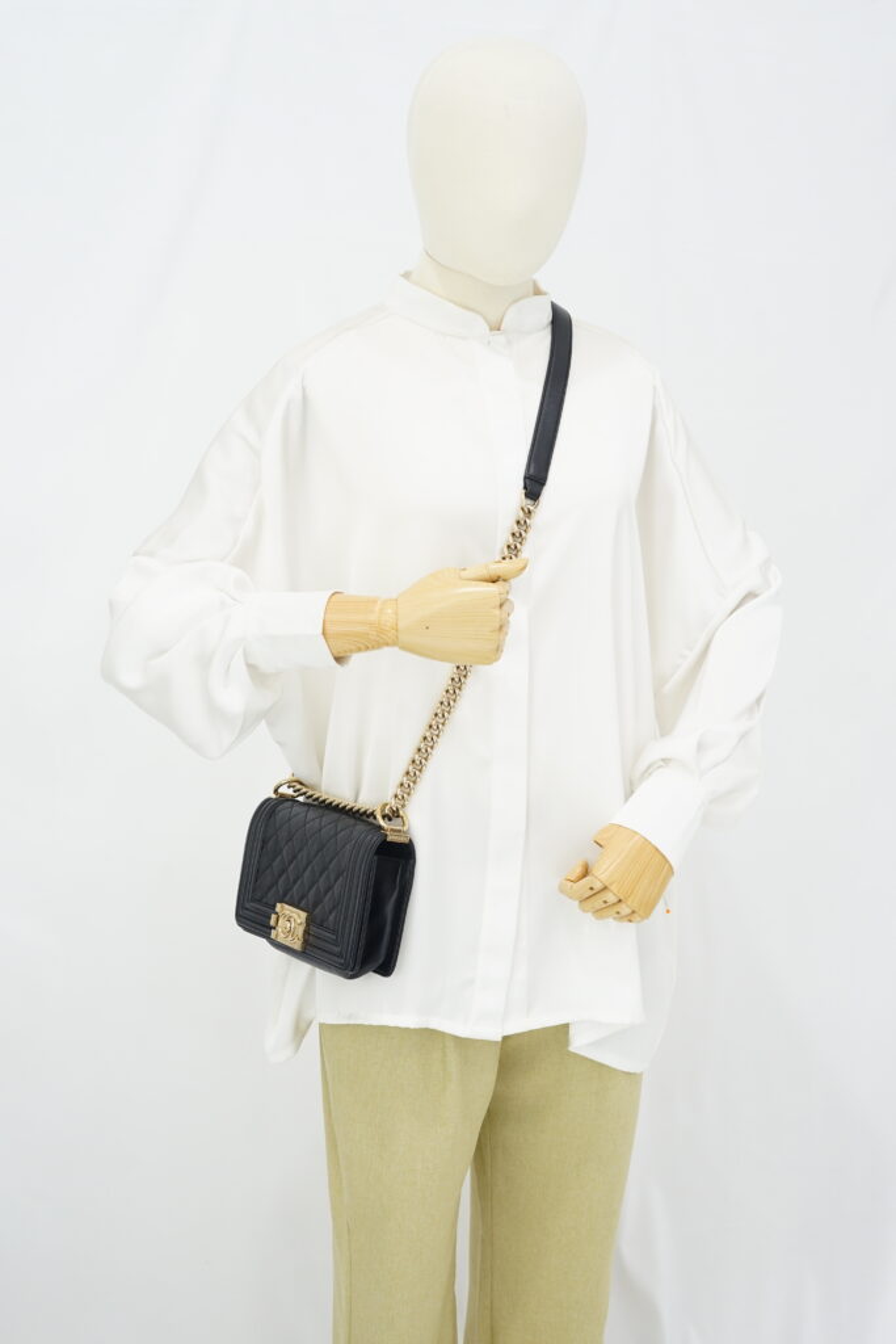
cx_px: 448
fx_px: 1866
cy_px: 672
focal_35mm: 50
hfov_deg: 27.0
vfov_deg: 39.6
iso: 640
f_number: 6.3
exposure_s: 1/10
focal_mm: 50
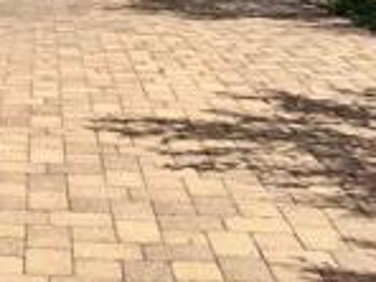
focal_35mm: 104
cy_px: -91
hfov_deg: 18.4
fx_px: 1130
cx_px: -8
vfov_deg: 13.7
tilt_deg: +1.6
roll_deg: +1.0
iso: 80
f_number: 1.78
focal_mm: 6.76
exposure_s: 1/7353
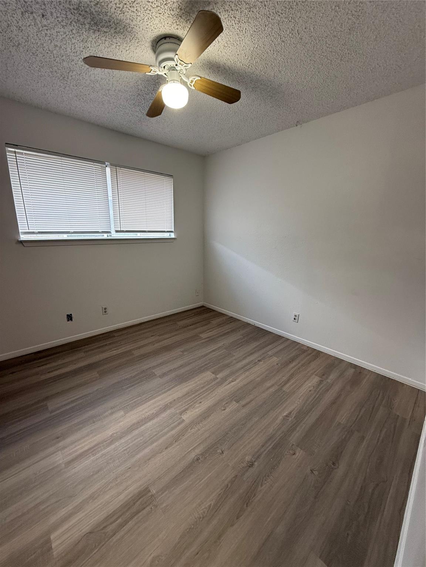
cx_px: 213
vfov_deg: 102.1
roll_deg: -1.8
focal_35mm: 14
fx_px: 230
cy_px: 284
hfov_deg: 85.7
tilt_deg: -13.6
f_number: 2.2
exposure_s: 1/60
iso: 200
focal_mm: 2.22
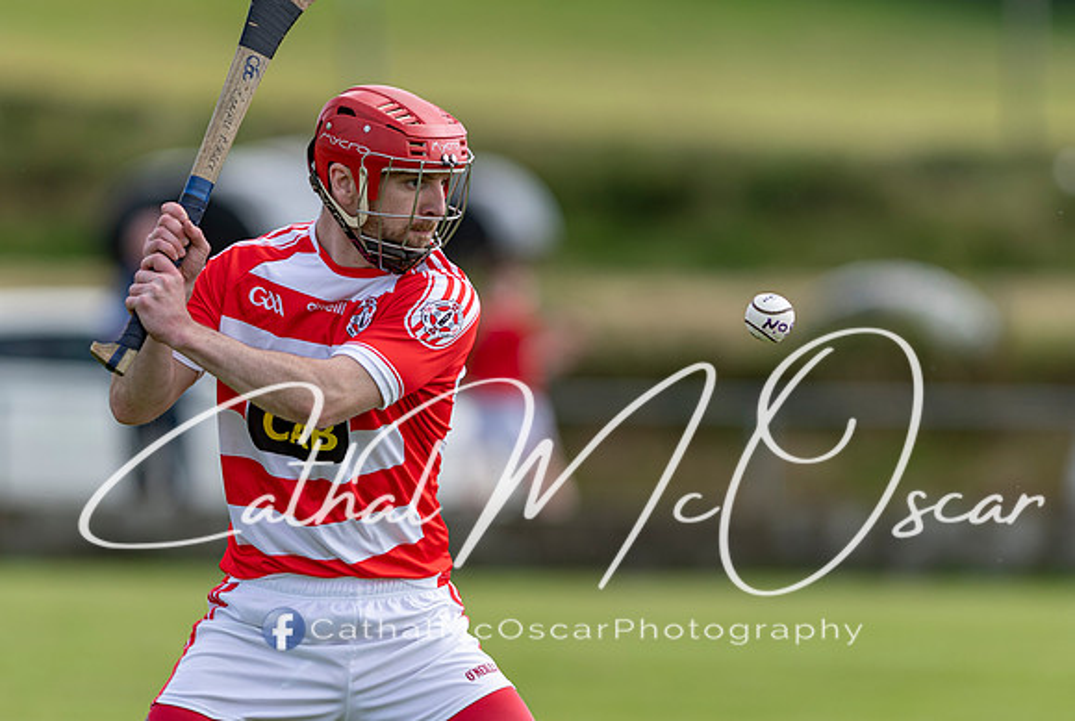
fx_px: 15769
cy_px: 401
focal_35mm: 527
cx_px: 472
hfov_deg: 3.9
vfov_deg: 2.6
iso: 100
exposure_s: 1/1250
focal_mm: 300
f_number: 2.8
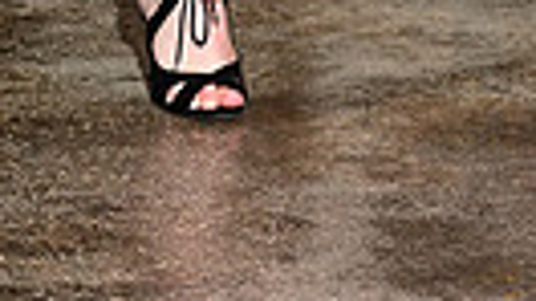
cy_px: -606
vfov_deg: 3.3
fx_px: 5112
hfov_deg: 6.0
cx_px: 410
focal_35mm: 360
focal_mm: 78
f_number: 6.3
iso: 1000
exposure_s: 1/160
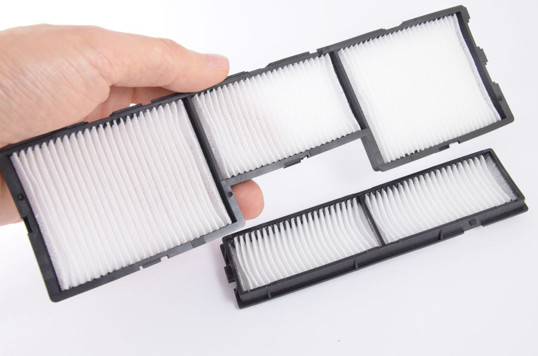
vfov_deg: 25.9
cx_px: 268
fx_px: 775
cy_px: 176
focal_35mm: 52
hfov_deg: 38.3
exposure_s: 1/80
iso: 2500
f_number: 13
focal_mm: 34
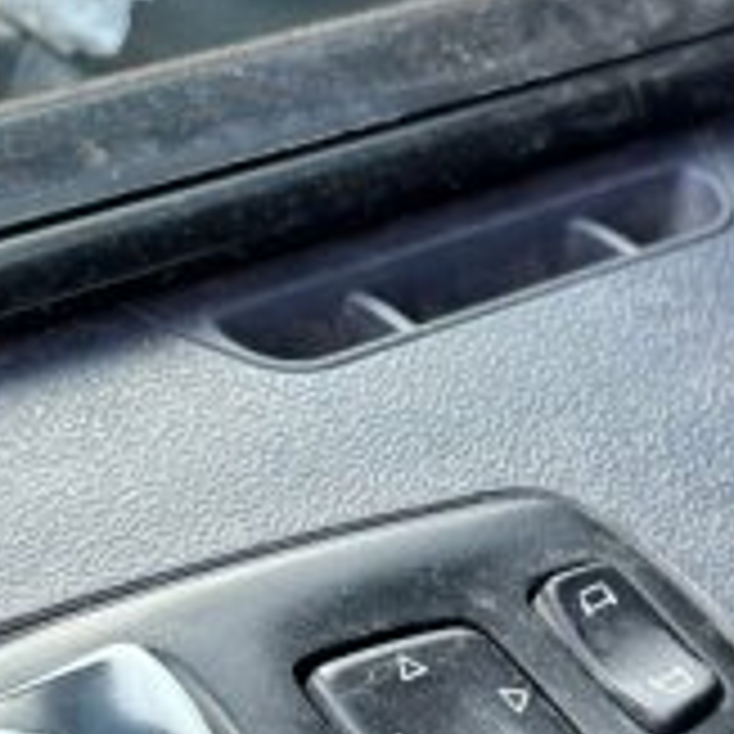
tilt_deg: -43.6
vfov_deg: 19.2
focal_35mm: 90
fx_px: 2159
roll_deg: +0.7
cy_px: 477
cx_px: 221
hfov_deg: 19.2
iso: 40
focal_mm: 5.7
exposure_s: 1/121
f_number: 1.5
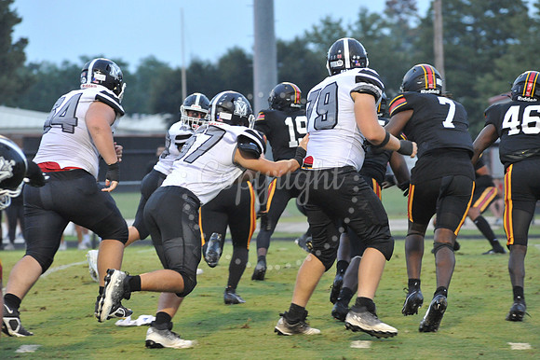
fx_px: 2998
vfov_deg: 6.9
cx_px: 270
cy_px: 180
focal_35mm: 200
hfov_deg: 10.3
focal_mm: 200
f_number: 5.6
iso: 4000
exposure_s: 1/250
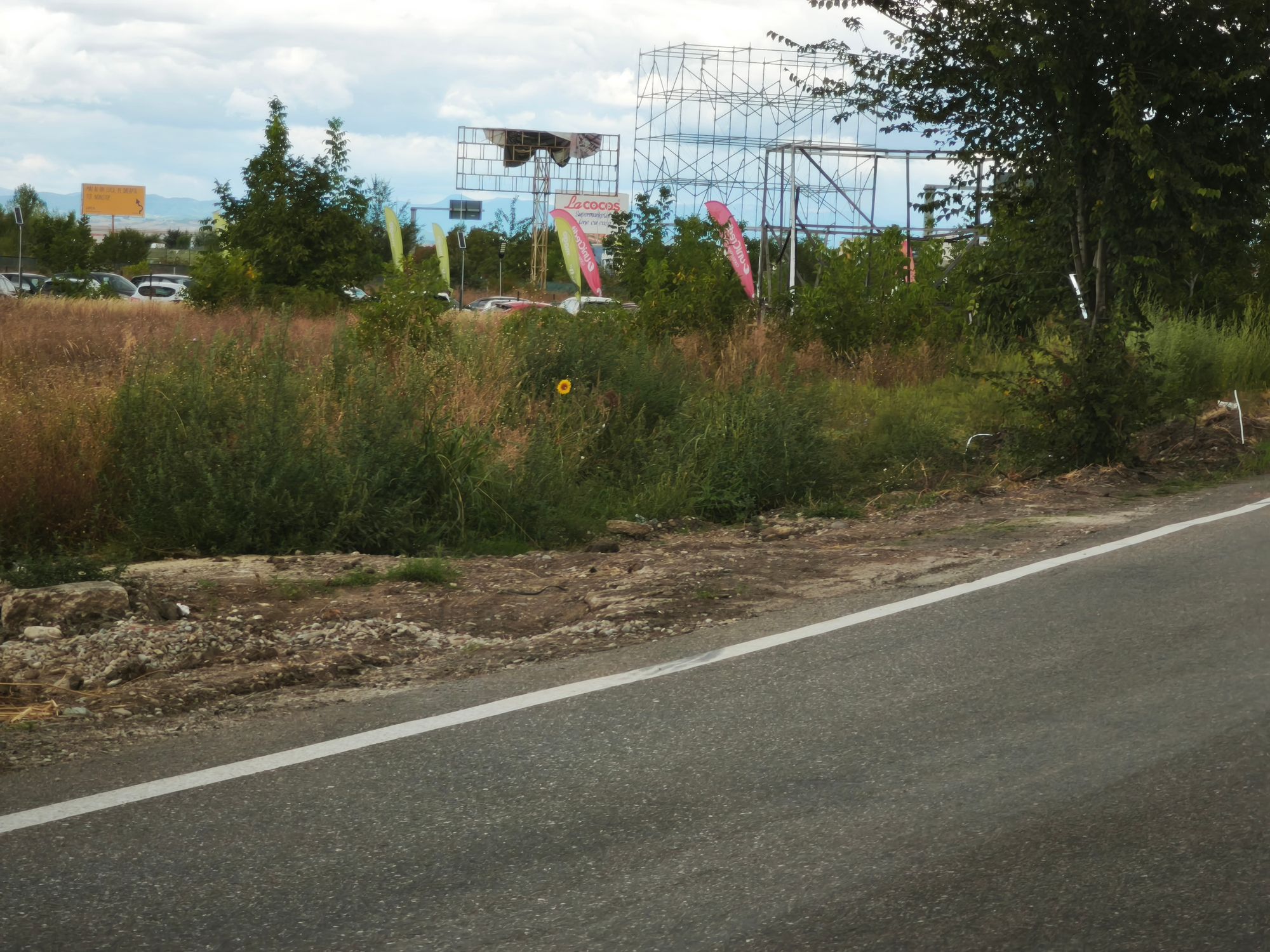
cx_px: 635
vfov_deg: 14.8
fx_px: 3669
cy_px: 476
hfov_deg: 19.6
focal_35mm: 100
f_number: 1.9
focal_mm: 7.1
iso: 50
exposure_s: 1/162
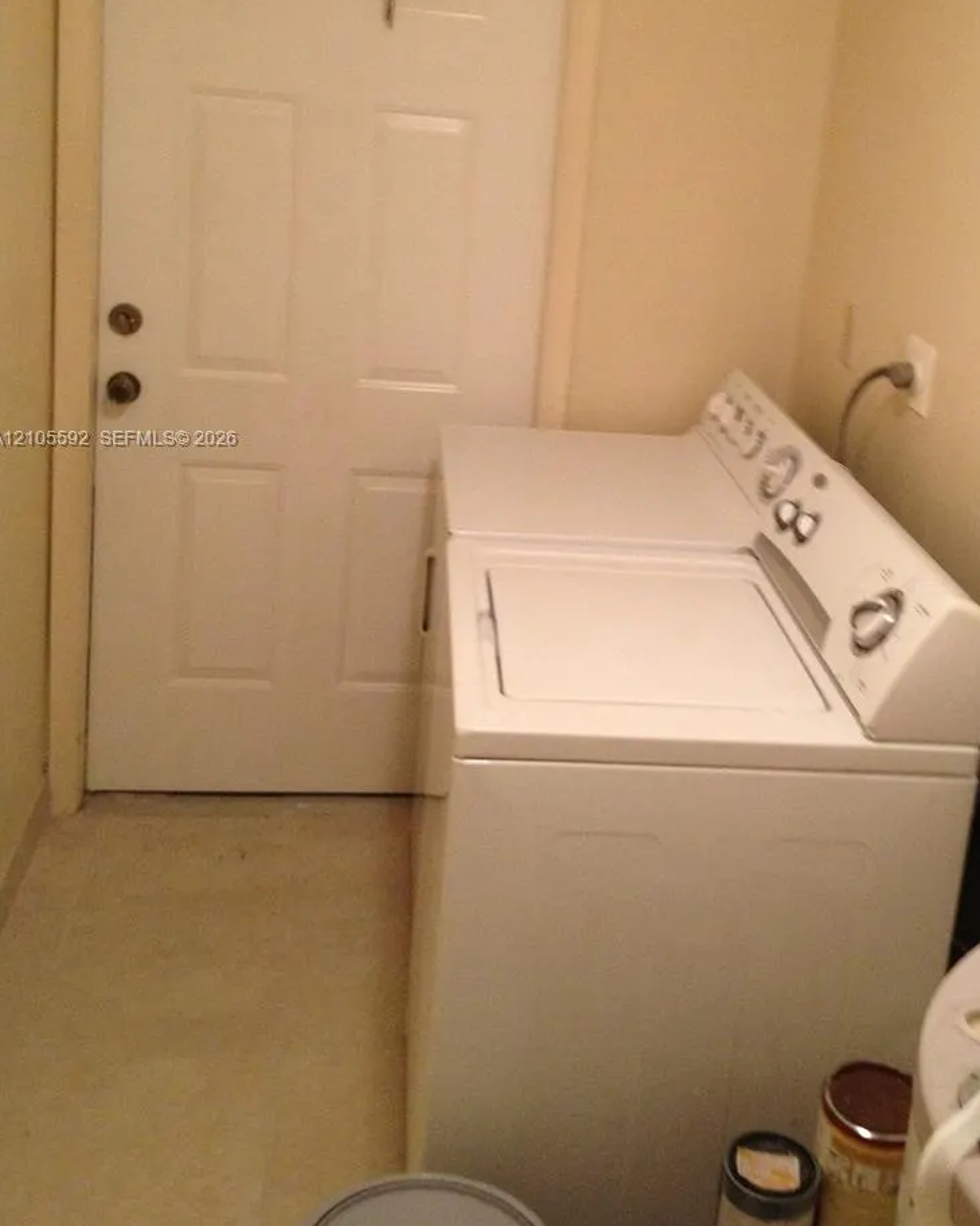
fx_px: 1631
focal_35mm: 45
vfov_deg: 40.8
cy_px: 440
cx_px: 593
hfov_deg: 33.3
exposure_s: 1/20
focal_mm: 4.28
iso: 250
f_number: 2.4
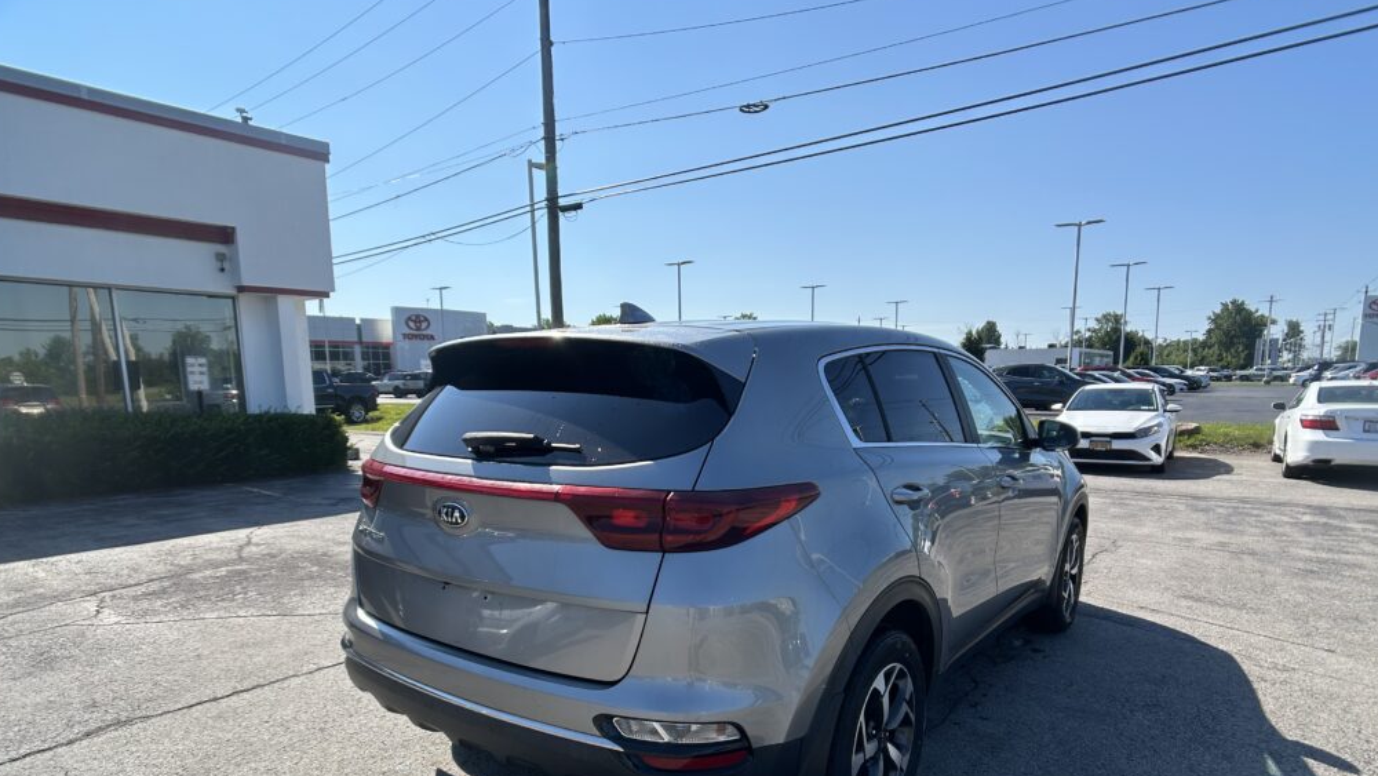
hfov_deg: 66.1
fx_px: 1060
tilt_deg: -10.0
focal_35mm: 29
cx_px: 686
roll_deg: +0.2
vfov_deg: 39.8
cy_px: 509
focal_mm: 5.7
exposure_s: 1/4444
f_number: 1.5
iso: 50
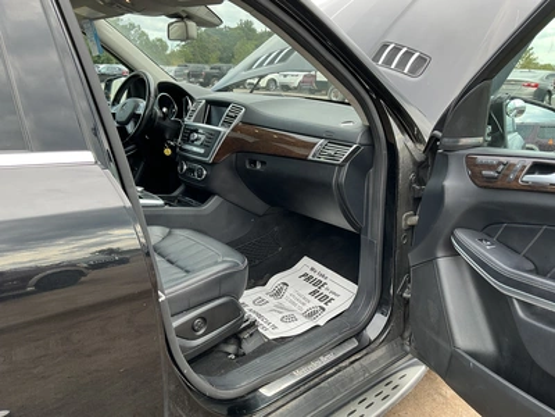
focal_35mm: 28
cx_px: 278
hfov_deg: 63.4
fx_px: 449
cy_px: 208
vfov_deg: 49.7
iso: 20
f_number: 1.8
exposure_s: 1/122
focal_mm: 3
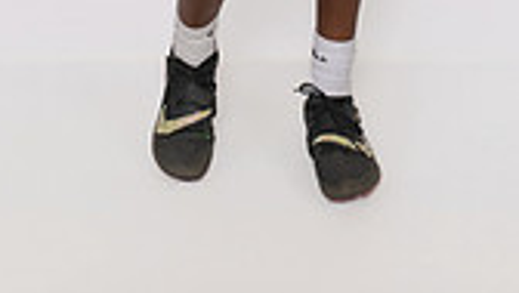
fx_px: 1392
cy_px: -395
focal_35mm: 101
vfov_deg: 10.5
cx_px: 278
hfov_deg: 21.1
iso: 640
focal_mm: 36
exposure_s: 1/320
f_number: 8
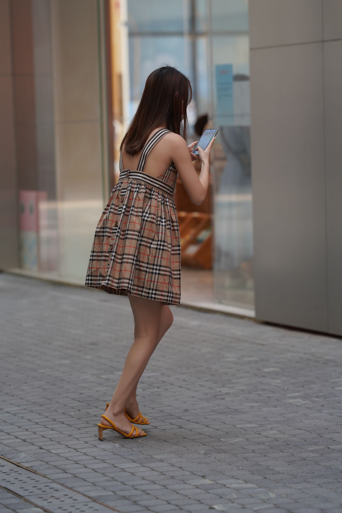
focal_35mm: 135
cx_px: 171
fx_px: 1923
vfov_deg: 15.2
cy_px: 256
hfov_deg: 10.2
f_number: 3.2
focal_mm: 135
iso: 500
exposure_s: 1/500
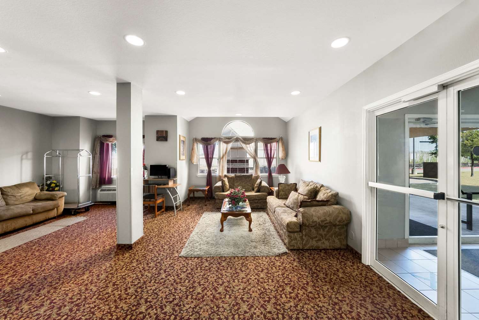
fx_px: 173
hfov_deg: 108.3
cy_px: 160
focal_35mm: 13
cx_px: 240
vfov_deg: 85.5
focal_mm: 13
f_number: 6.3
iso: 640
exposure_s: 1/20
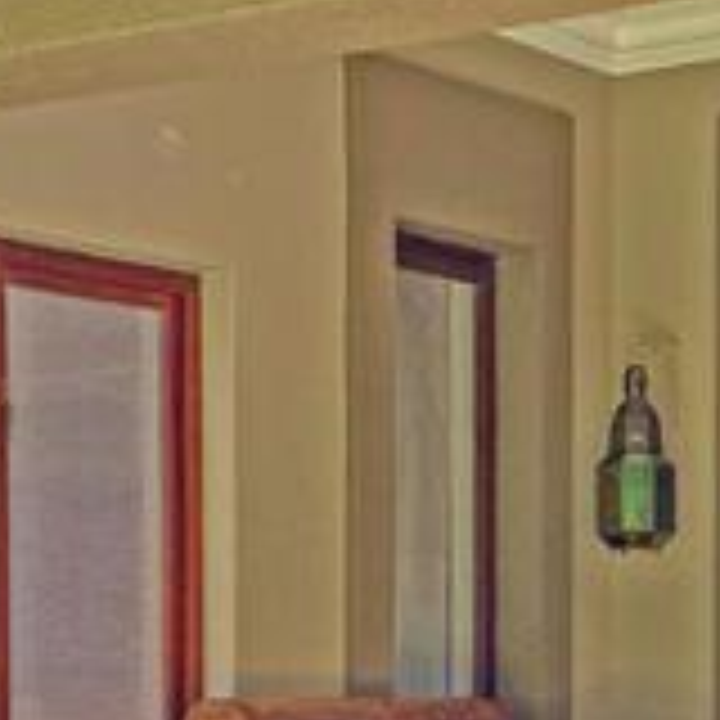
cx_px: 585
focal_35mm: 115
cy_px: 855
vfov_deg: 14.7
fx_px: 2706
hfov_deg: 15.1
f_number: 1.8
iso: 32
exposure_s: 1/270
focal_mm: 4.25
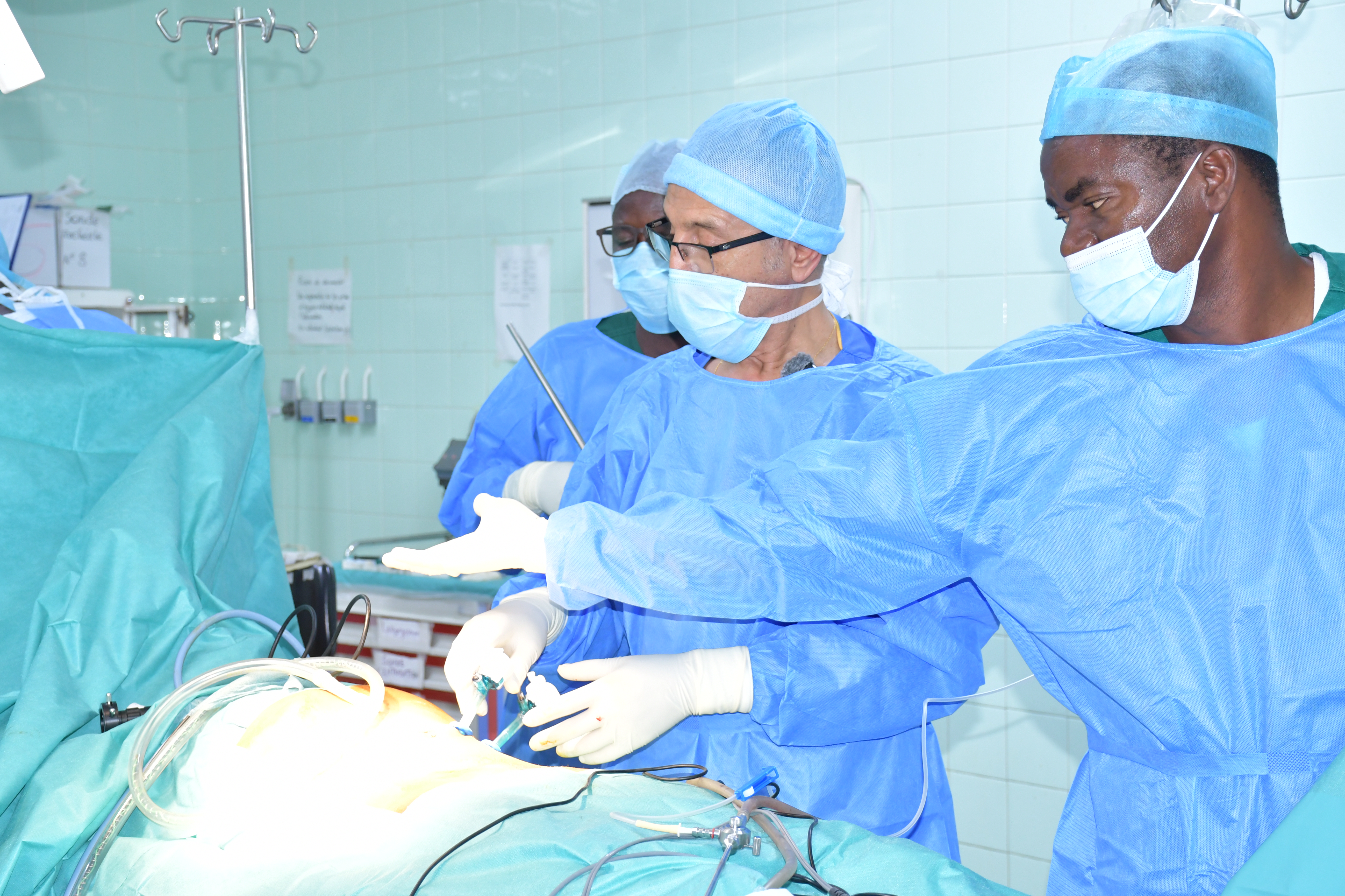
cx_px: 672
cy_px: 448
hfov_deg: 35.1
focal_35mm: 57
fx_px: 2129
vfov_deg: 23.8
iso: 1000
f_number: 5
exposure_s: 1/80
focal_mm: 38
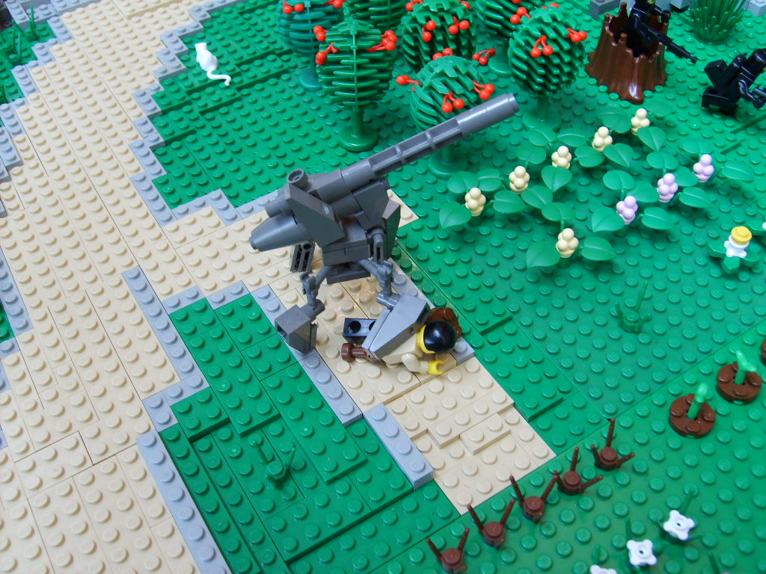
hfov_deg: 52.6
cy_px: 287
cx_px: 383
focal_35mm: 35
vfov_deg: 40.7
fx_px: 774
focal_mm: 5.8
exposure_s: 1/30
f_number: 2.8
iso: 90
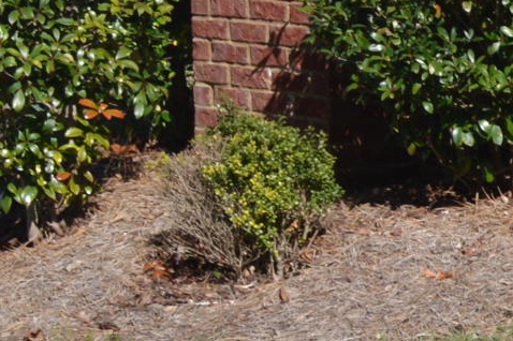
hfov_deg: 8.4
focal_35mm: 226
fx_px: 3218
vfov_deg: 5.9
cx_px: 1221
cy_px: 739
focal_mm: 24
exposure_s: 1/200
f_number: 7.1
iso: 100
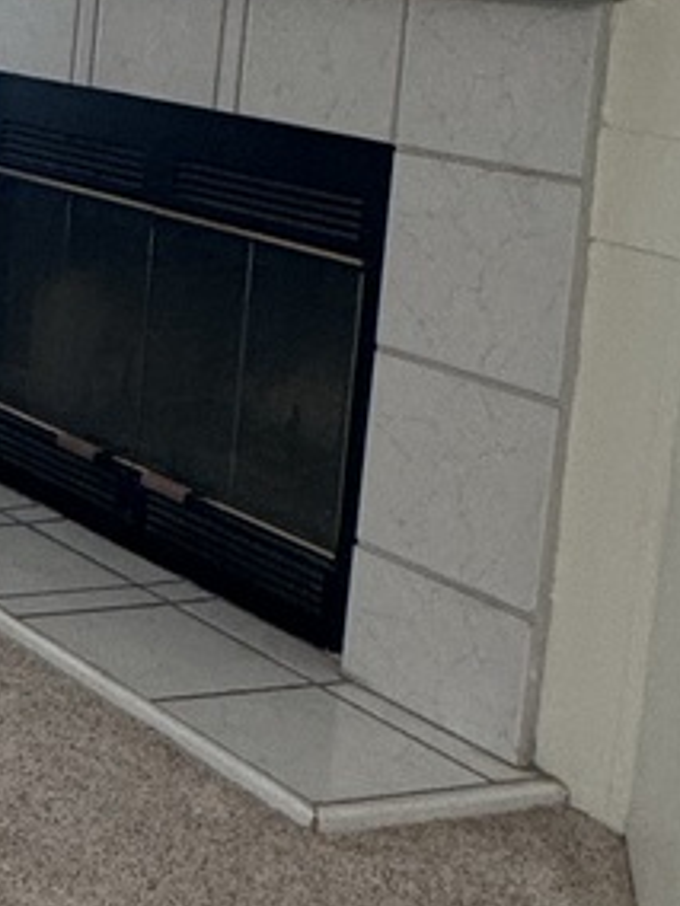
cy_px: 54
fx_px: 1860
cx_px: -760
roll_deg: -1.1
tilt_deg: -5.7
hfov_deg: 15.5
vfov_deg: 26.3
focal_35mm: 71
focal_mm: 2.22
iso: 160
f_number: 2.2
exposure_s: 1/60
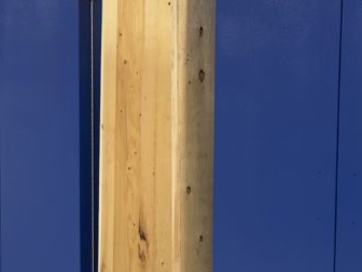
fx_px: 1088
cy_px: 189
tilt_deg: -5.7
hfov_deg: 18.9
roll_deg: +0.4
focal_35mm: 104
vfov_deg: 14.2
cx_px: 164
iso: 200
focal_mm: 6.76
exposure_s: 1/40
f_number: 1.78
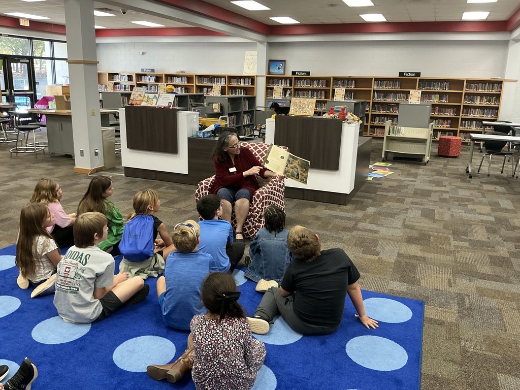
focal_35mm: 28
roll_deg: -1.5
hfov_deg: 63.4
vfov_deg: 49.7
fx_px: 421
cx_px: 260
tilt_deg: -14.8
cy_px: 195
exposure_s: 1/60
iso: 100
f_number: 1.8
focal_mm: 3
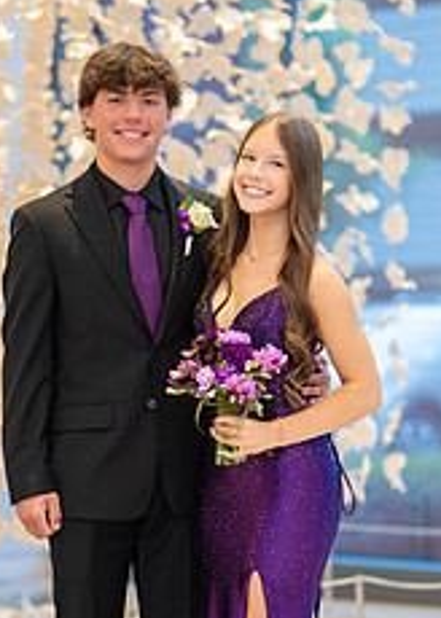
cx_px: 166
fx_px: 2598
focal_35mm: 148
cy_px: 463
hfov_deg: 9.7
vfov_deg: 13.5
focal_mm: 50
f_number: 1.2
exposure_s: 1/800
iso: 800
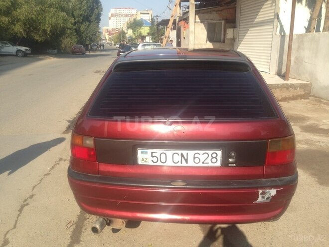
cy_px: 124
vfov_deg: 42.9
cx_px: 164
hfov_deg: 55.4
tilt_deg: -14.5
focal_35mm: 33
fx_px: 314
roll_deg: +0.4
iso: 50
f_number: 2.4
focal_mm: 4.12
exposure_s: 1/889
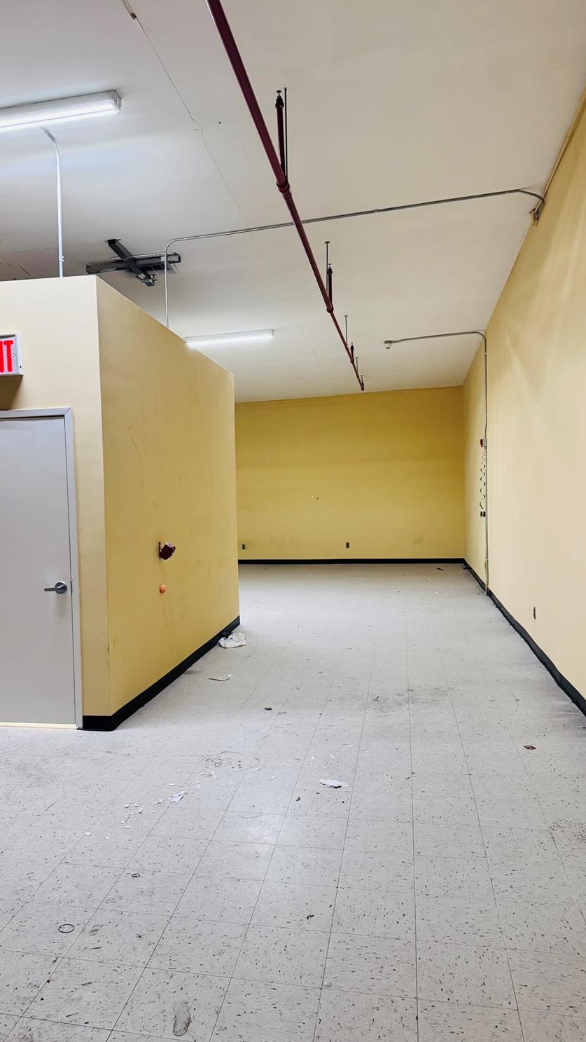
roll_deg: +1.4
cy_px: 525
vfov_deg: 69.9
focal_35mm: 27
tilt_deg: -3.3
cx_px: 237
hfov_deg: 42.7
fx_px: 745
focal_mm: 6.76
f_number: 1.78
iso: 400
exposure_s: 1/60
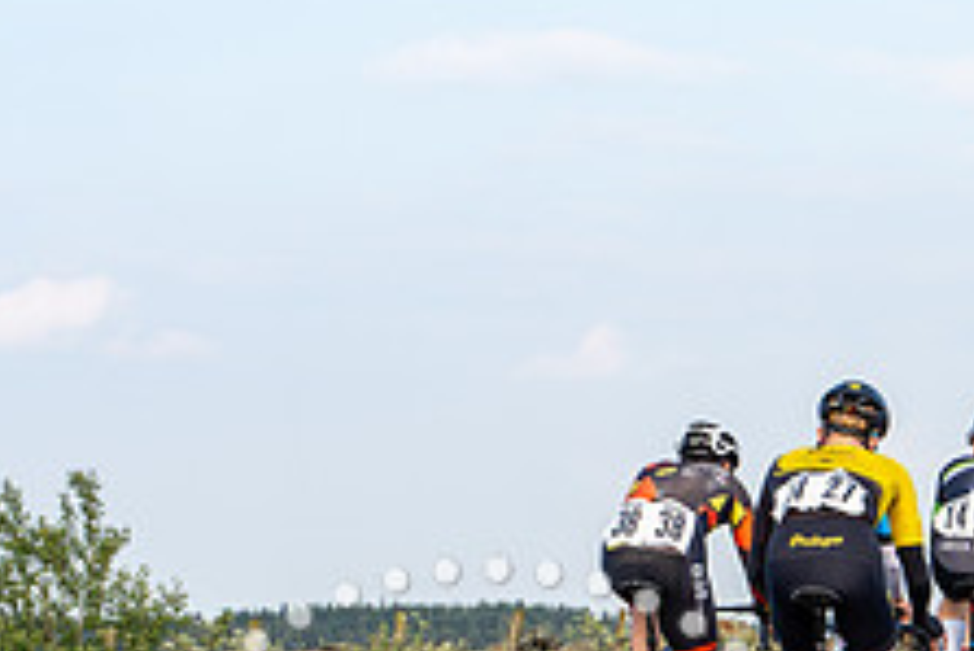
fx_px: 4927
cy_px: 745
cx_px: 1175
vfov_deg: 7.5
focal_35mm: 182
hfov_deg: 11.1
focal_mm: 70
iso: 200
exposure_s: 1/320
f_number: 6.3
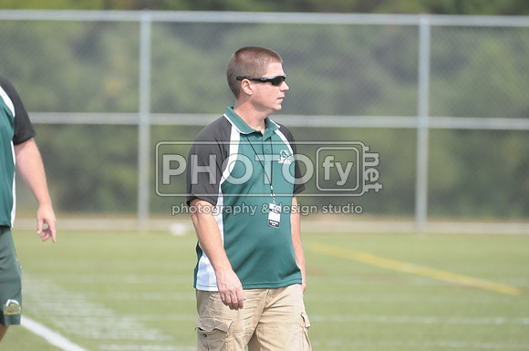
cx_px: 264
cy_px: 176
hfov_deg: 4.7
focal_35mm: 435
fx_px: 6383
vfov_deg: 3.2
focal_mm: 290
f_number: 4
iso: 1600
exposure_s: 1/5000
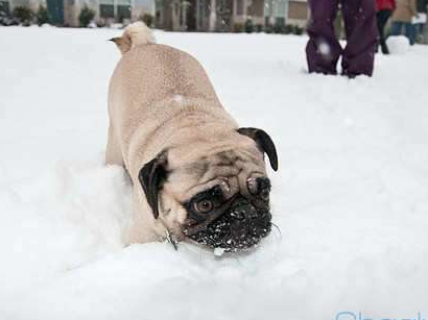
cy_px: 178
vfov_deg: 40.9
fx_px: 429
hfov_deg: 53.0
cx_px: 199
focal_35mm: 35
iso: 200
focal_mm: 17
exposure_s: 1/250
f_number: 3.2
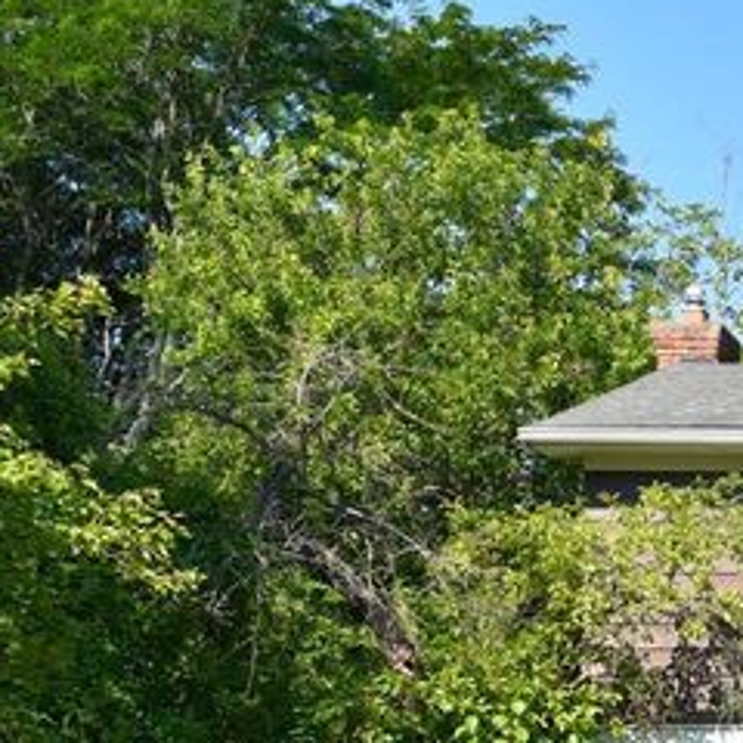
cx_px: 1545
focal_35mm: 116
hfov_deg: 12.9
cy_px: 779
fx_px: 2817
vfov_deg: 14.7
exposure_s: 1/200
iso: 160
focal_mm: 32
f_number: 9
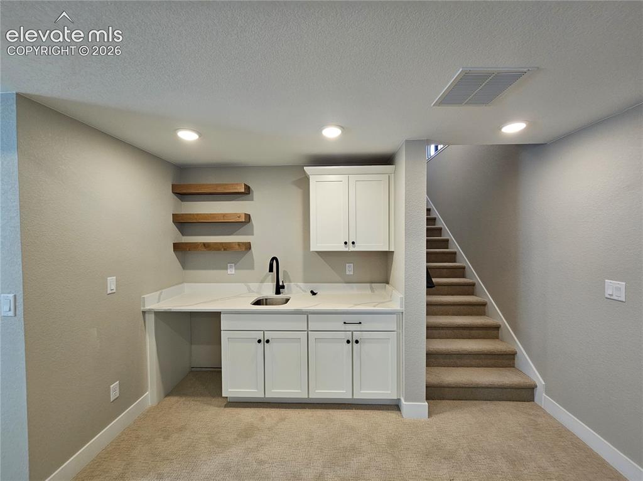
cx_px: 322
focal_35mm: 13
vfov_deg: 89.9
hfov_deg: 106.2
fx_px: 241
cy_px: 240
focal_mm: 2.2
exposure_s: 1/60
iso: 125
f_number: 2.2
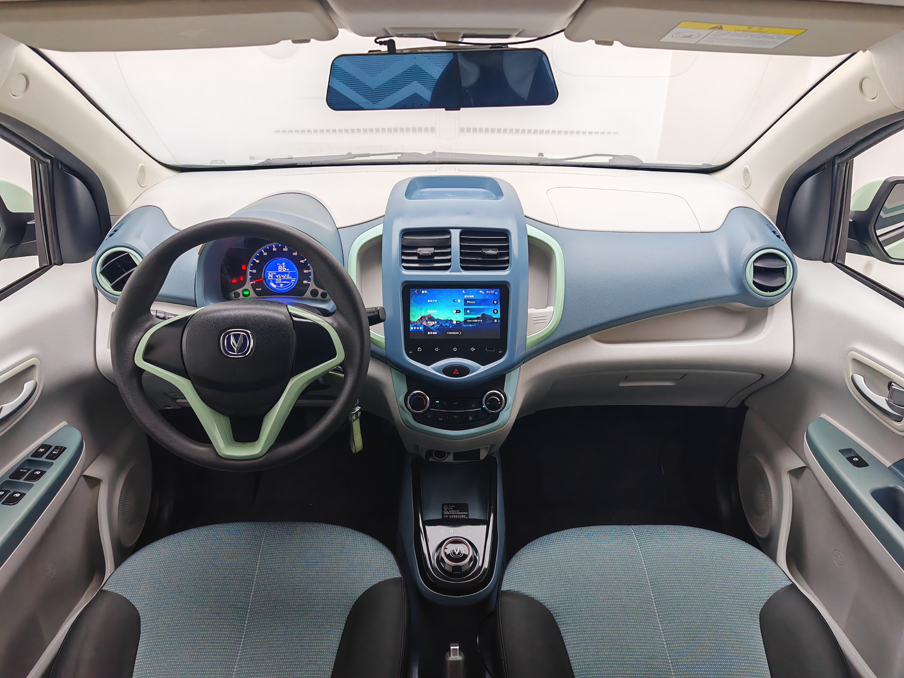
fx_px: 705
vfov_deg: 51.4
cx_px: 452
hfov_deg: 65.3
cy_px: 339
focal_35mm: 27
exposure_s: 1/240
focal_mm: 7.62
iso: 200
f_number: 1.6
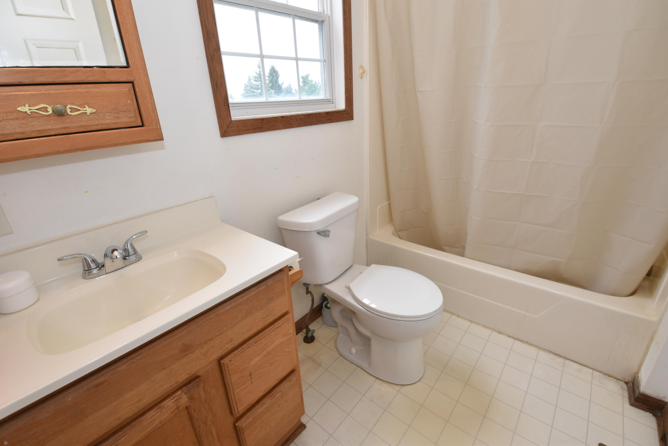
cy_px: 223
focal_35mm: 16
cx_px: 334
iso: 800
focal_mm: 10.5
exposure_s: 1/100
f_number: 7.1
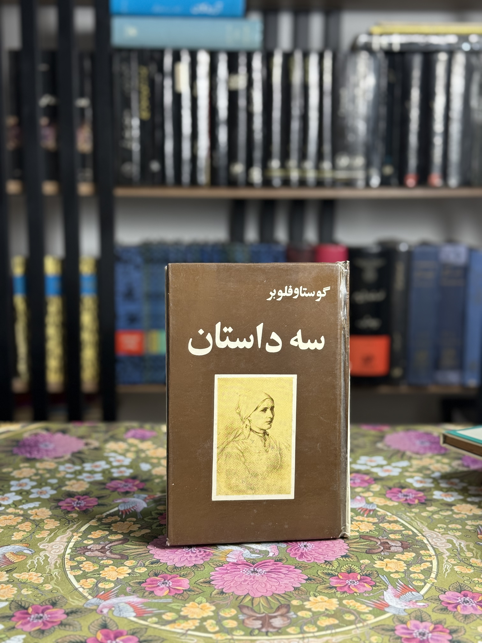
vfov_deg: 39.7
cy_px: 322
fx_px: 891
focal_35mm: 48
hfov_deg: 30.3
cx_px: 241
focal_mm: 6.76
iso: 125
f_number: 1.78
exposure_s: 1/100
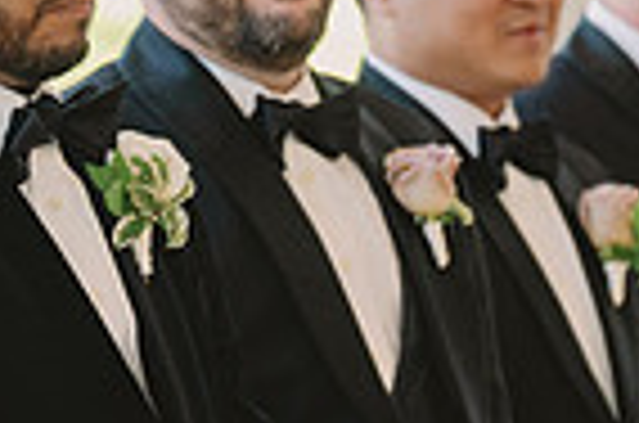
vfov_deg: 4.3
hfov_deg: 6.5
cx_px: 367
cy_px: 428
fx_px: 5650
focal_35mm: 319
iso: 1000
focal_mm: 70
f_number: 2.8
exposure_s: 1/400
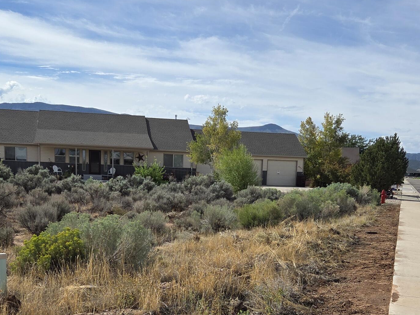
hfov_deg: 38.2
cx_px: 204
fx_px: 607
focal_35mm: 50
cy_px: 271
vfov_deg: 28.2
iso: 80
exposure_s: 1/7891
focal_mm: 5.4
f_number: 1.8
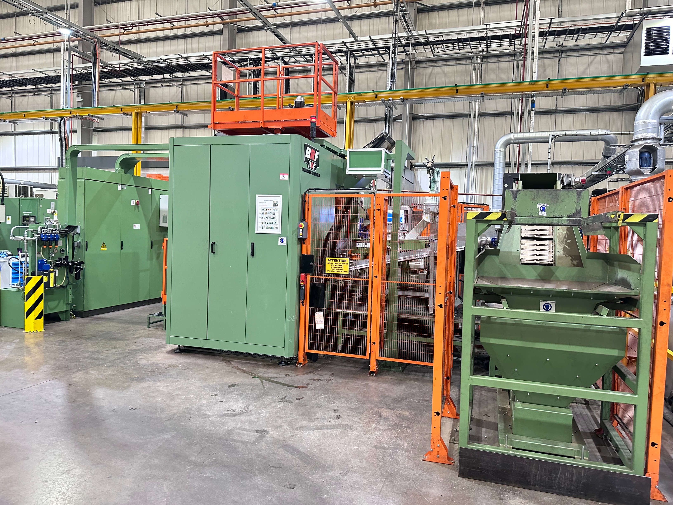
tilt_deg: -2.8
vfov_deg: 56.8
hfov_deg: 71.6
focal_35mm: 24
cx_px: 336
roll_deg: -2.1
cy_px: 252
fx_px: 467
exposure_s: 1/50
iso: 500
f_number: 1.78
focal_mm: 6.86
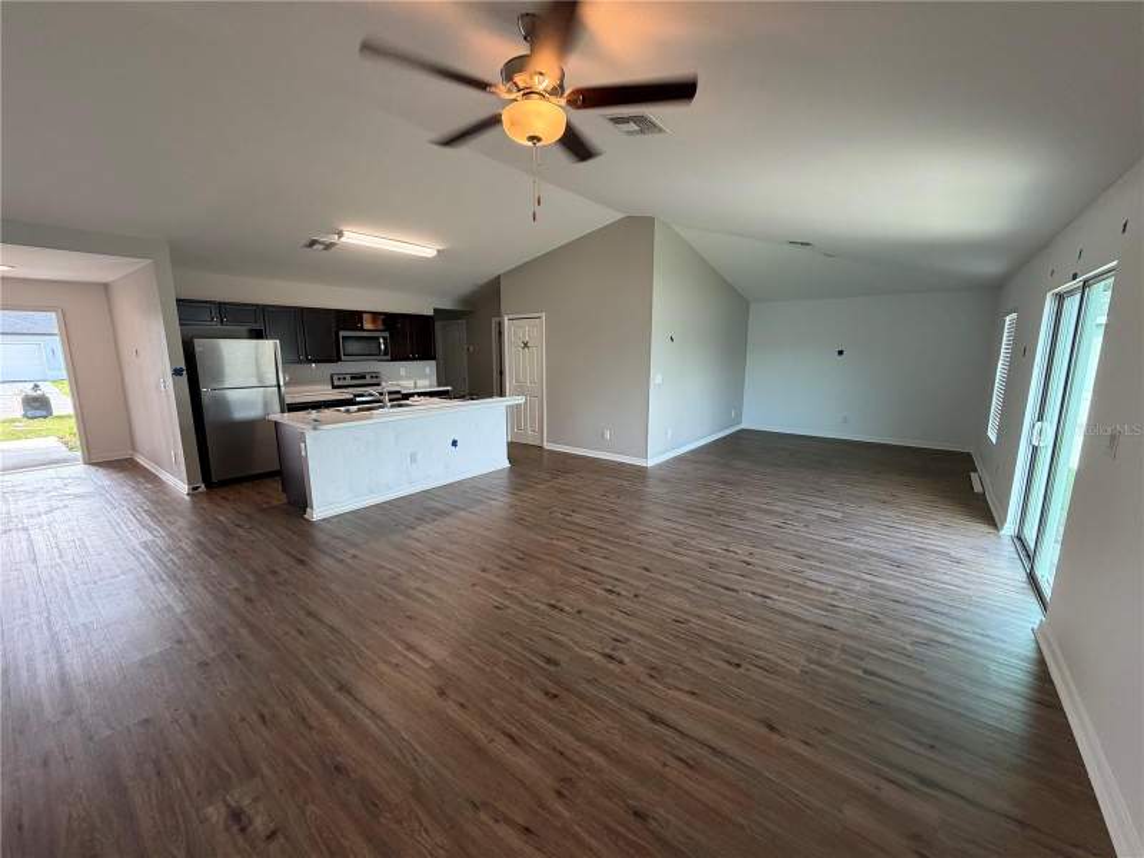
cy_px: 429
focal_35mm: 14
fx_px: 463
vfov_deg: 85.7
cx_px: 572
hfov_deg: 102.1
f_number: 2.2
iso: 200
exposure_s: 1/120
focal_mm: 2.22
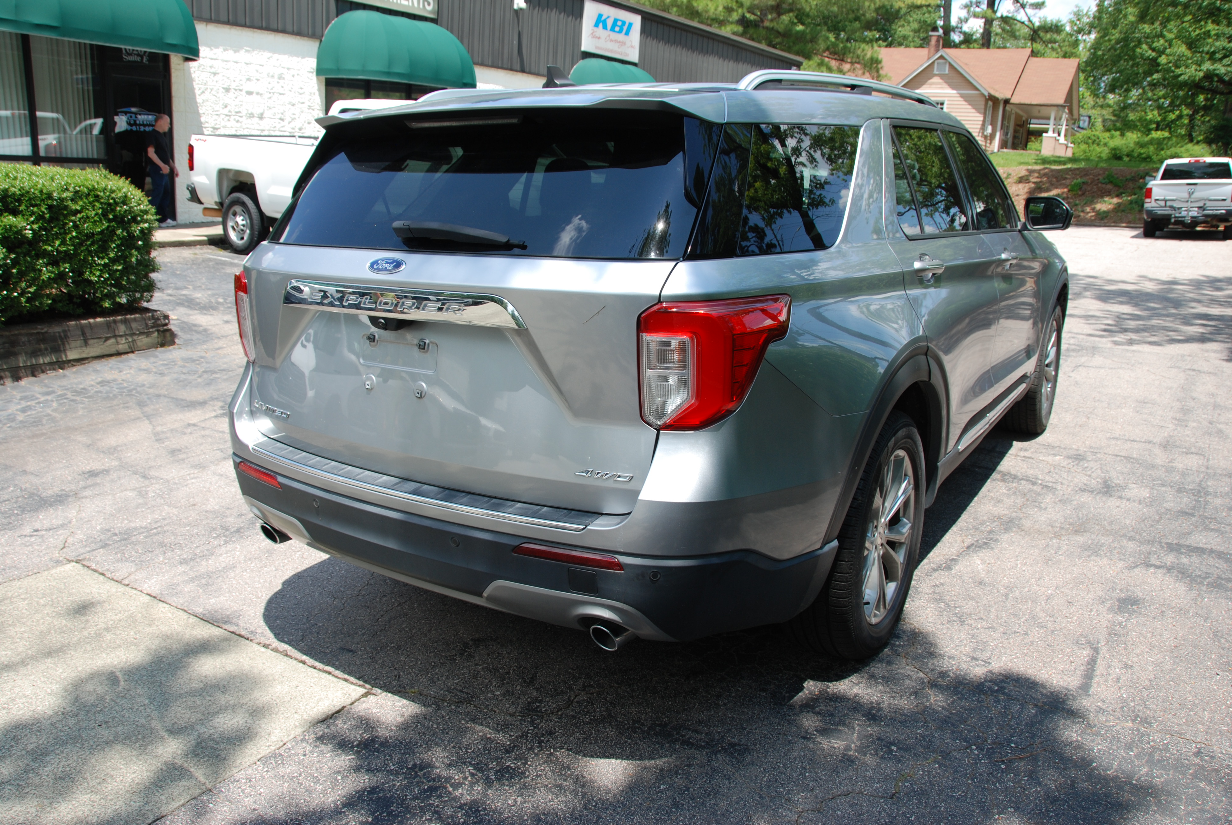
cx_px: 616
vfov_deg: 48.0
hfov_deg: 67.3
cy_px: 412
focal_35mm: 27
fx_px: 925
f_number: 6.3
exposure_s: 1/160
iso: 100
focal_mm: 18
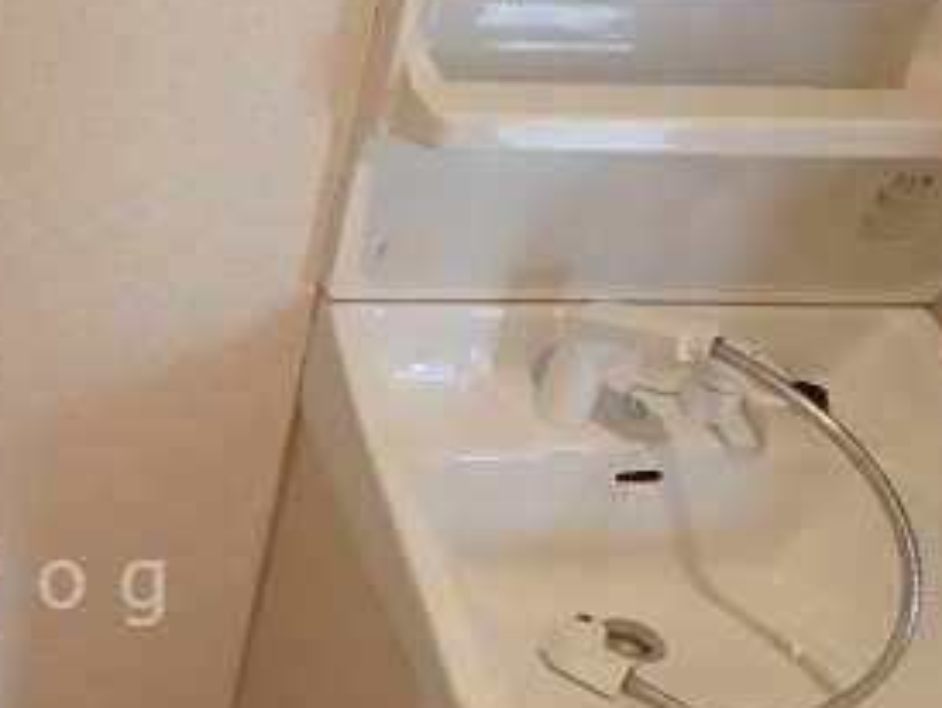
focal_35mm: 49
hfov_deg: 34.5
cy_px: 584
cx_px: -52
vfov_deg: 28.9
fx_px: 1335
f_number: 3.5
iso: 400
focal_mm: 3.7
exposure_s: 1/30
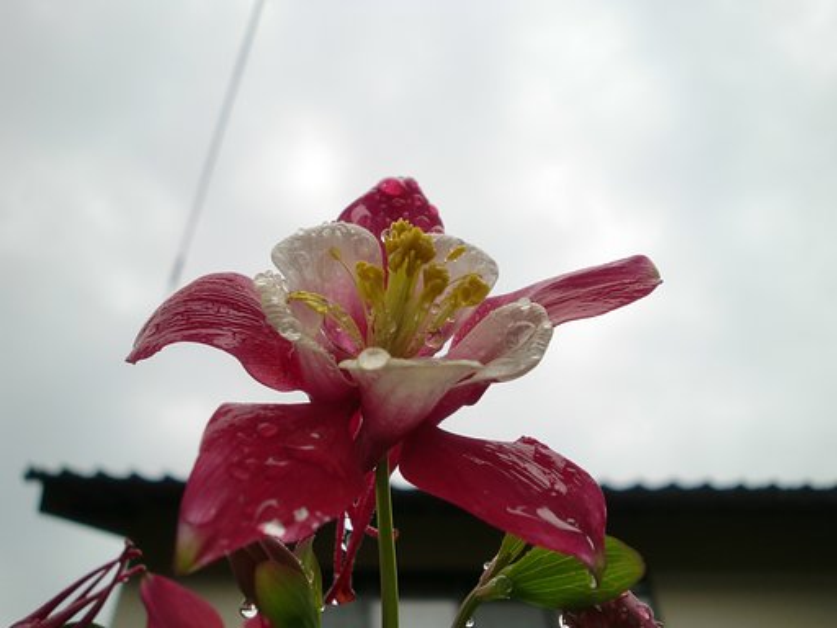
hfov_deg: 54.0
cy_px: 314
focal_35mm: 34
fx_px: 822
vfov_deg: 41.8
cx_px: 418
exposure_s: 1/200
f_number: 2.8
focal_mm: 5.58
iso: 64
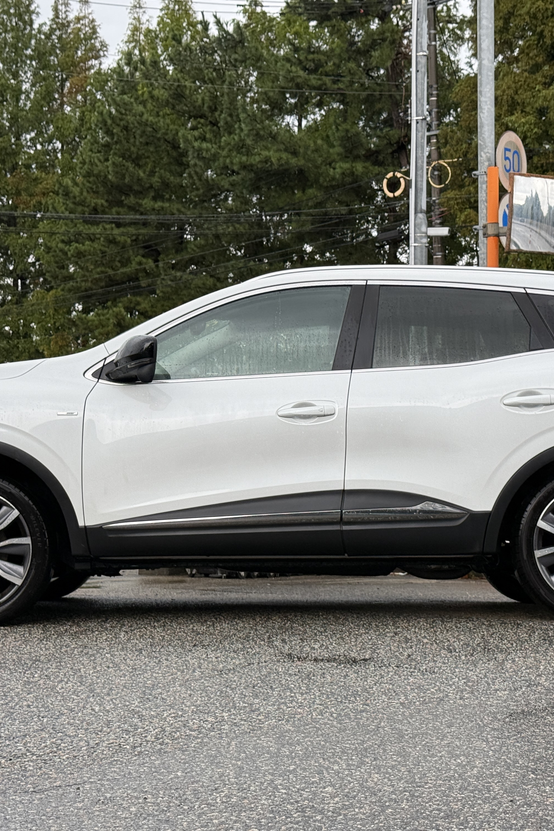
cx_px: 286
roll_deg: +0.4
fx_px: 1546
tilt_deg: +1.8
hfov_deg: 20.3
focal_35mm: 67
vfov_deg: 30.1
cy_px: 414
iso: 64
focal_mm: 6.76
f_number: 1.78
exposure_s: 1/538
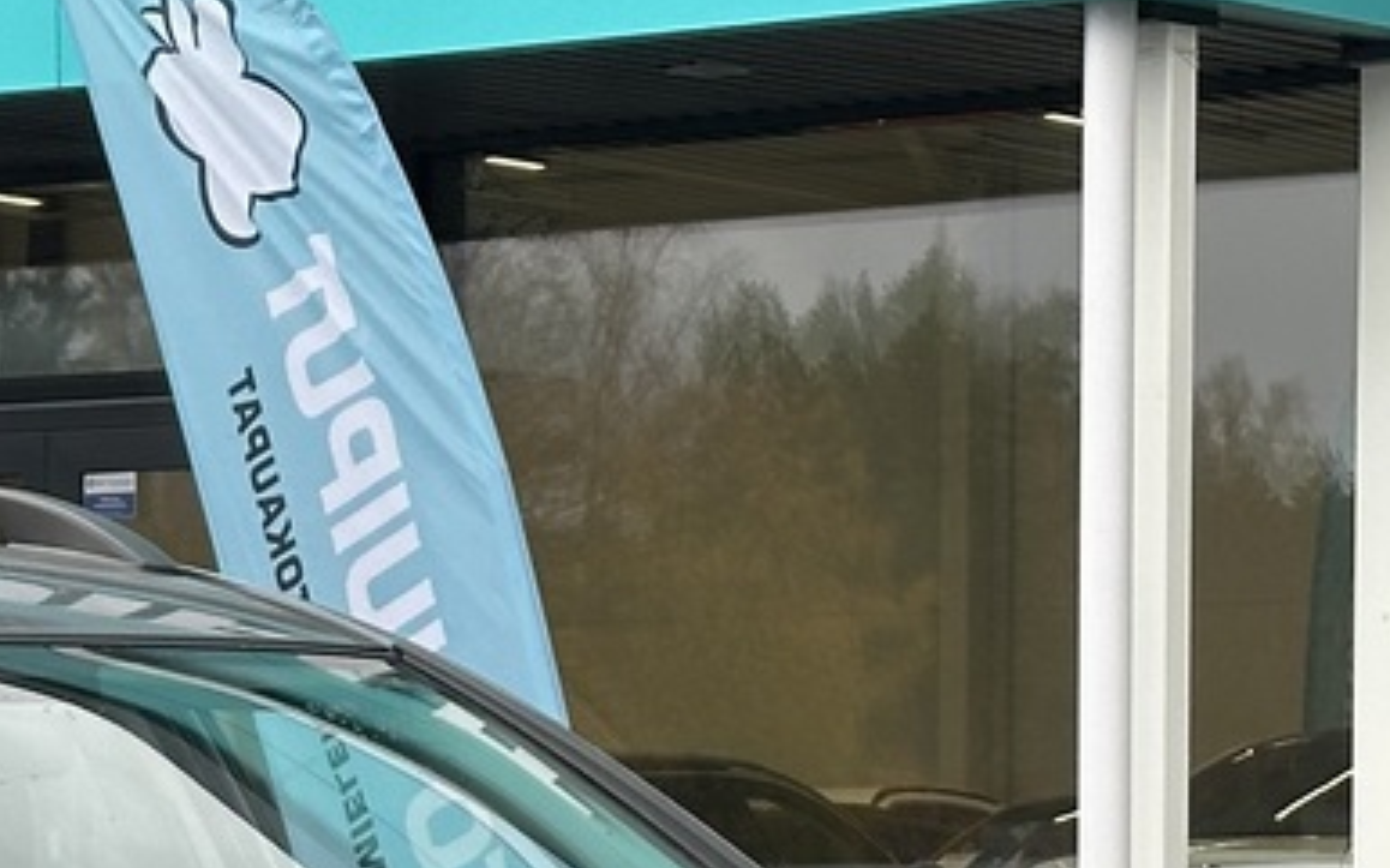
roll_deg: -0.2
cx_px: 101
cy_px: 1149
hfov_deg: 11.0
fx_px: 7195
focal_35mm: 190
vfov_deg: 6.8
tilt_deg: -1.8
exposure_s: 1/396
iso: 64
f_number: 1.78
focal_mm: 6.86
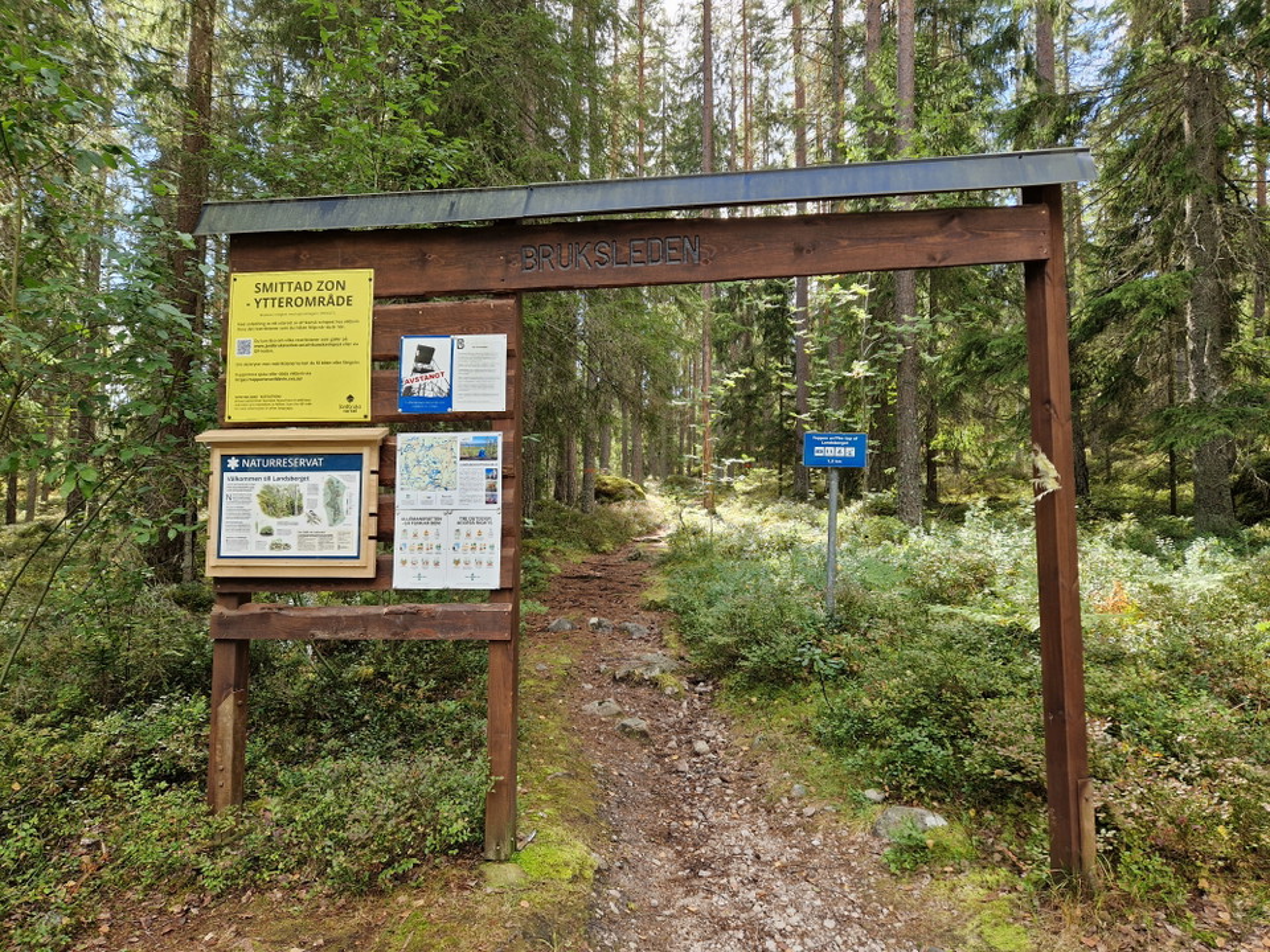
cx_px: 635
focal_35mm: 23
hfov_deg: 73.9
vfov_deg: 58.9
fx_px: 844
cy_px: 476
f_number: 1.8
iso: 50
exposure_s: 1/180
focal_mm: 5.4
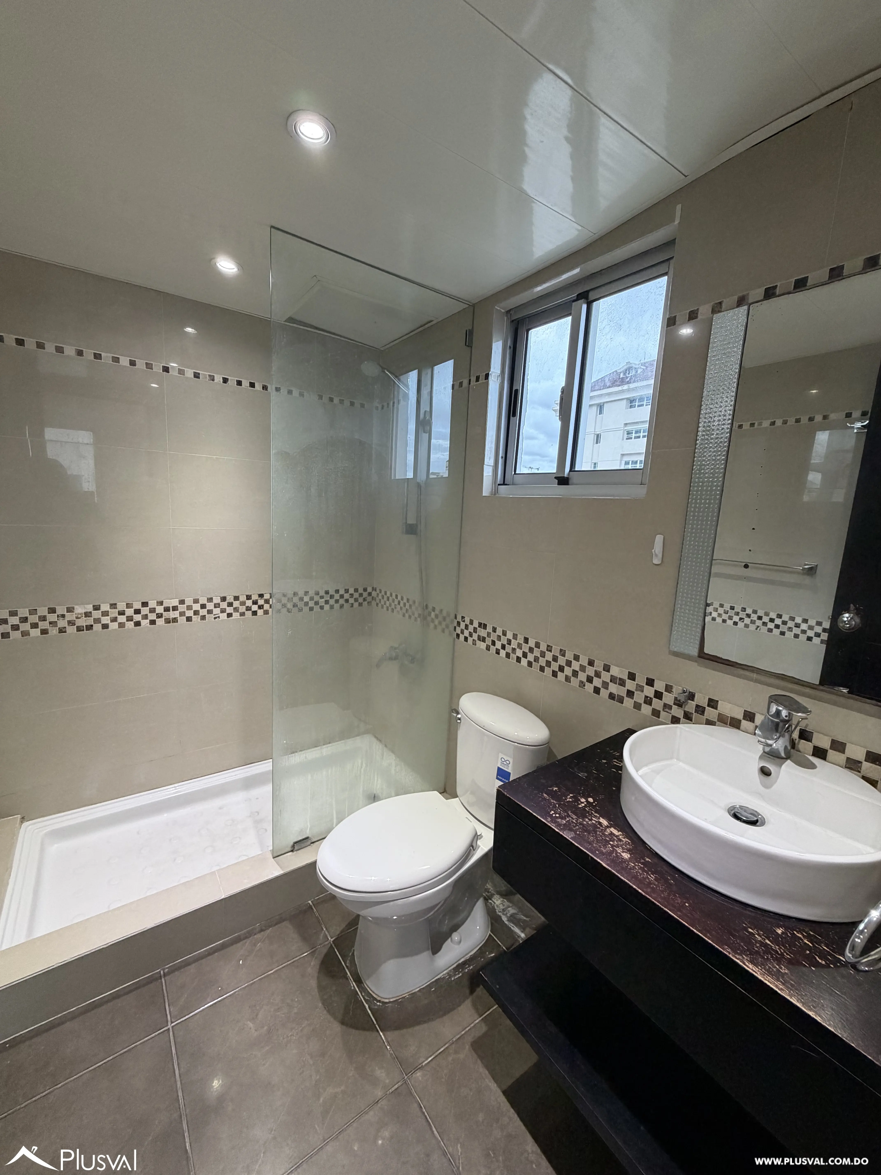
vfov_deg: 102.1
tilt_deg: -8.6
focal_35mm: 14
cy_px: 588
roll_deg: -3.8
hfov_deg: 85.7
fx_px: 475
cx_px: 440
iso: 250
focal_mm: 2.22
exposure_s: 1/60
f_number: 2.2
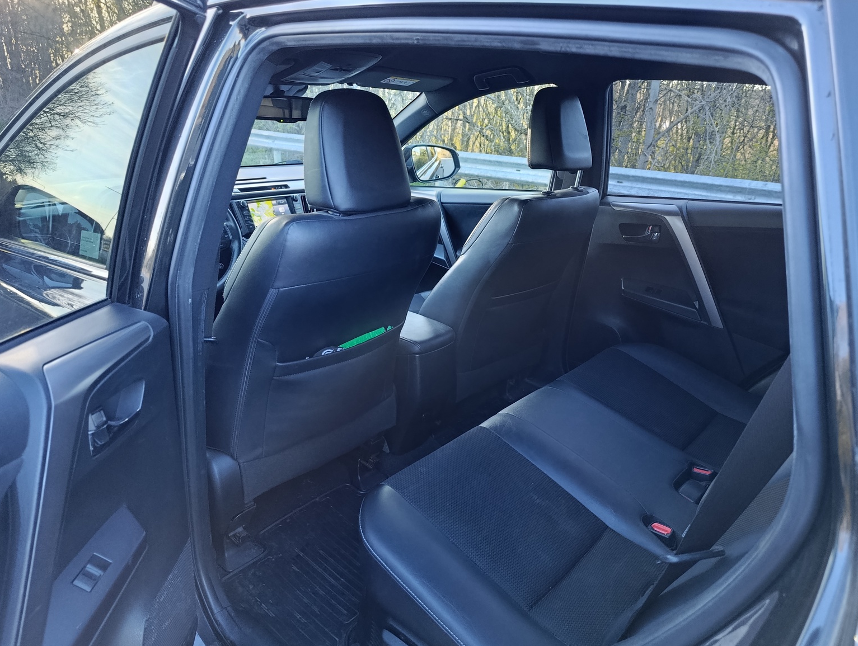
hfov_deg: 71.5
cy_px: 313
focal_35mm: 24
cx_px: 431
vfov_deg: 56.9
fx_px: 596
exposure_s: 1/100
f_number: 1.65
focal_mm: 6.11
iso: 735
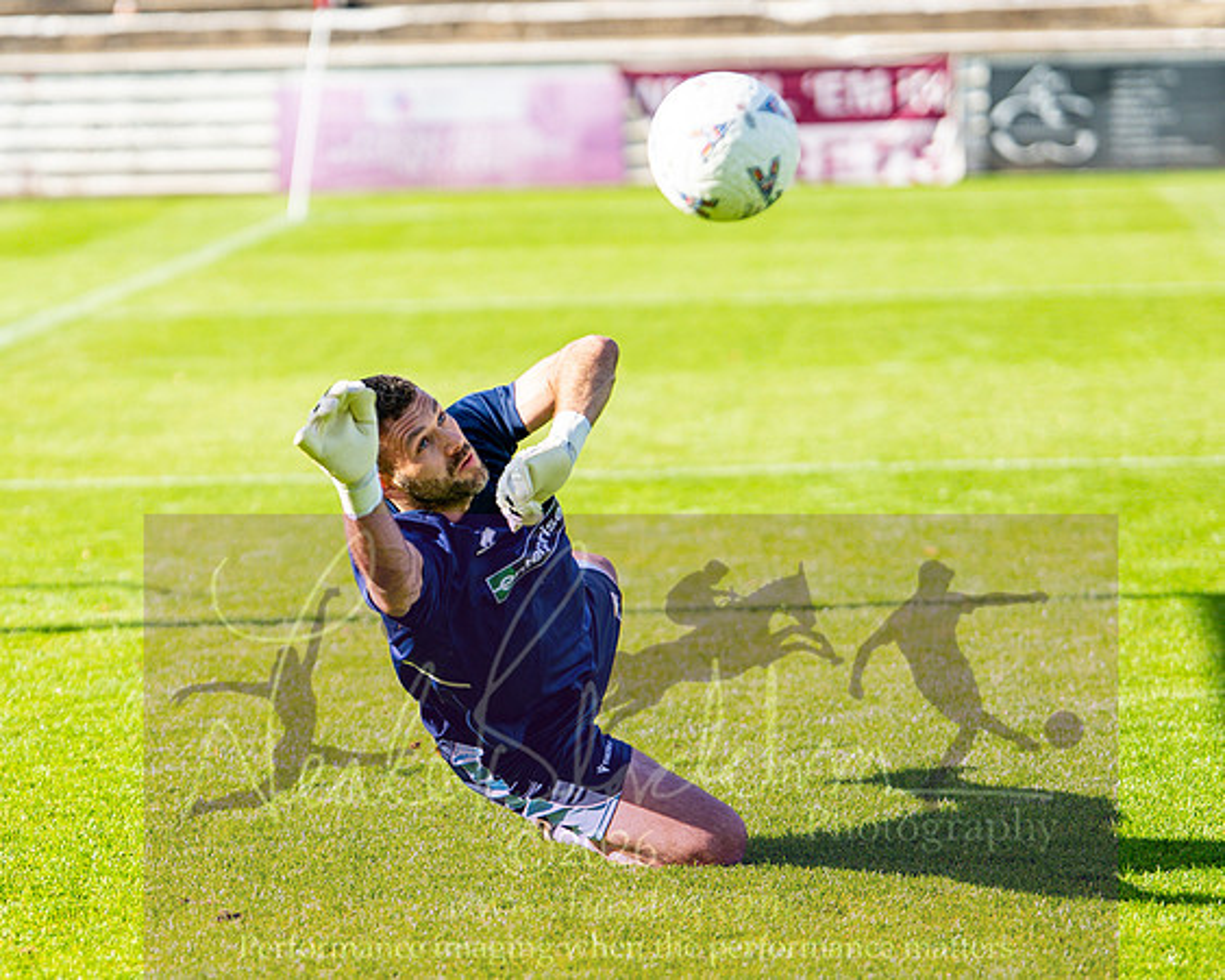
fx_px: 7275
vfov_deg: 7.7
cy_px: 631
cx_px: 381
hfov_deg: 9.6
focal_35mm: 201
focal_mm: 85
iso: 100
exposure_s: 1/3200
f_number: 1.6
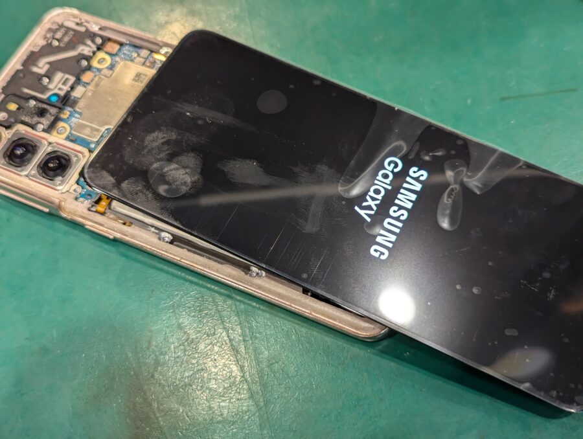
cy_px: 220
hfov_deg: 39.6
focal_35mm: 48
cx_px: 292
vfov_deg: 30.3
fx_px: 810
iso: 153
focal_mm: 6.81
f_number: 1.85
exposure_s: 1/99.9
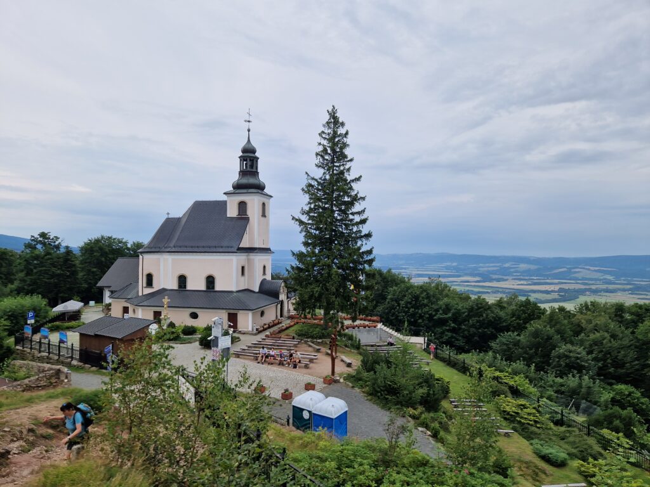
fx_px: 432
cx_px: 325
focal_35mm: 23
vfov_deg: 58.9
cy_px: 244
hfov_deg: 73.9
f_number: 1.8
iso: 50
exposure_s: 1/1736
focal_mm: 5.4
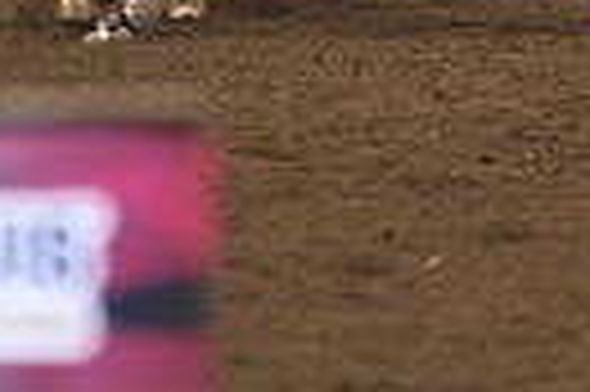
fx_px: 14502
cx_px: 351
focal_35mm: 886
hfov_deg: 2.3
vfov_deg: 1.5
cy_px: -385
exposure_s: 1/250
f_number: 3.2
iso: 1600
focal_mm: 200
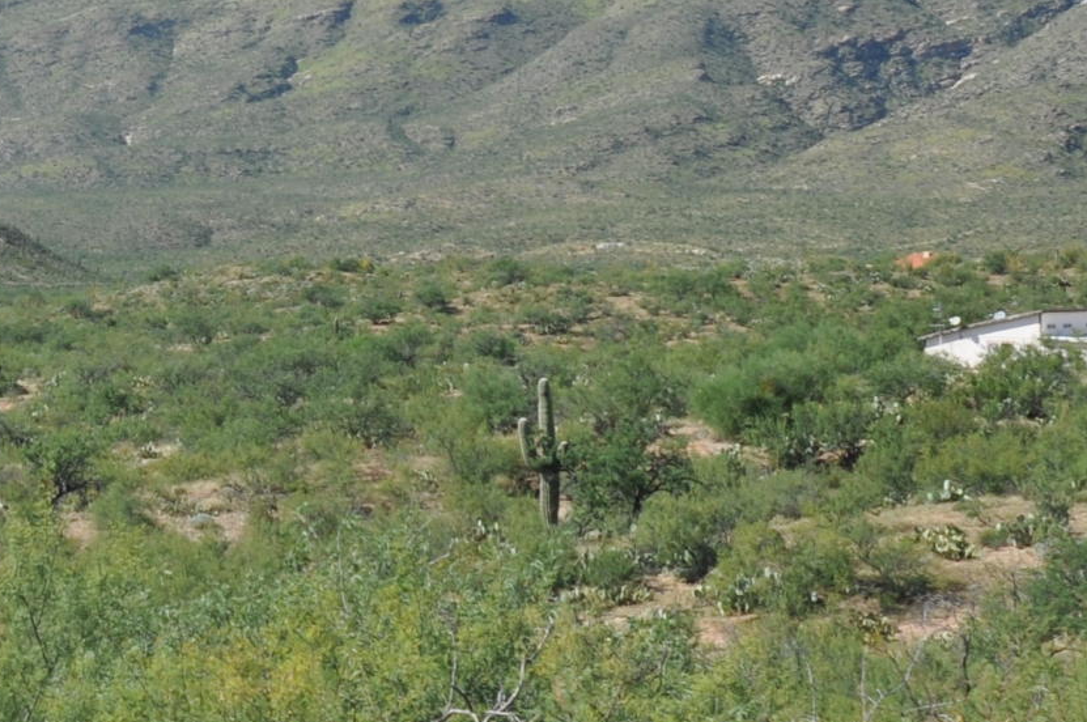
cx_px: -360
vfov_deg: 10.5
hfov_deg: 15.0
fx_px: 3921
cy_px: 276
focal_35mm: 130
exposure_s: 1/200
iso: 200
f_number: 7.1
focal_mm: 24
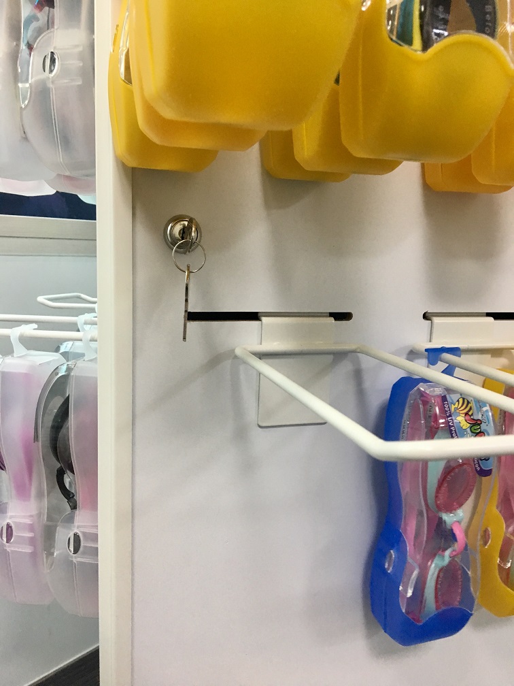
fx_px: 574
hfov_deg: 48.2
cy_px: 343
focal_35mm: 29
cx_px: 257
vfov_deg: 61.7
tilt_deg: -8.6
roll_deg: -1.7
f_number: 2.2
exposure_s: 1/30
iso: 100
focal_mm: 4.15
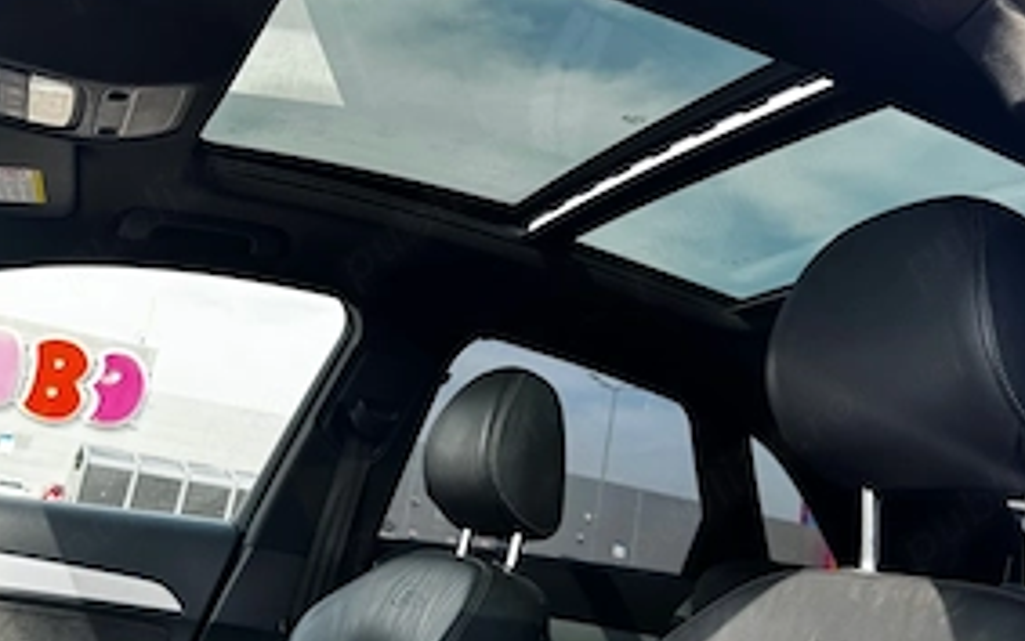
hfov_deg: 54.0
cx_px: 529
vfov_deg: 35.2
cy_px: 239
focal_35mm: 36
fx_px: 1006
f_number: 1.78
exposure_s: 1/499
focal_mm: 6.76
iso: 80
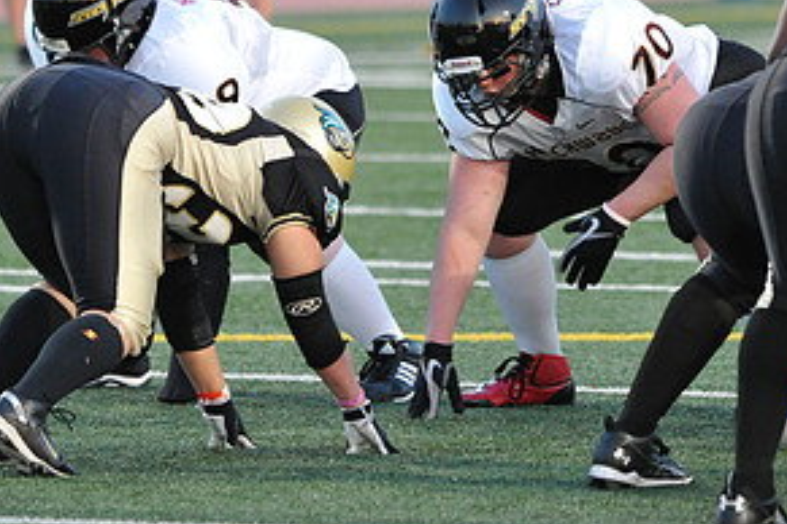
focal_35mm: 597
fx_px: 13050
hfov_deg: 3.5
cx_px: 262
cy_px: 89
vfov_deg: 2.3
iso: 9000
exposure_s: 1/1000
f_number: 6
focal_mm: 300
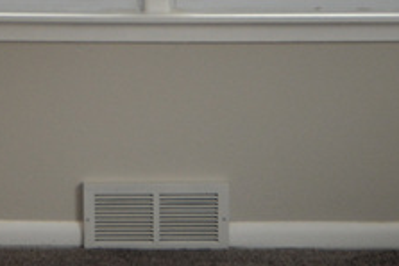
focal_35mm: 109
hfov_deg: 18.5
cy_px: -170
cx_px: 50
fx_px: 1209
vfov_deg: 11.9
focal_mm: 10
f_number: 4.5
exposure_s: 1/80
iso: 200
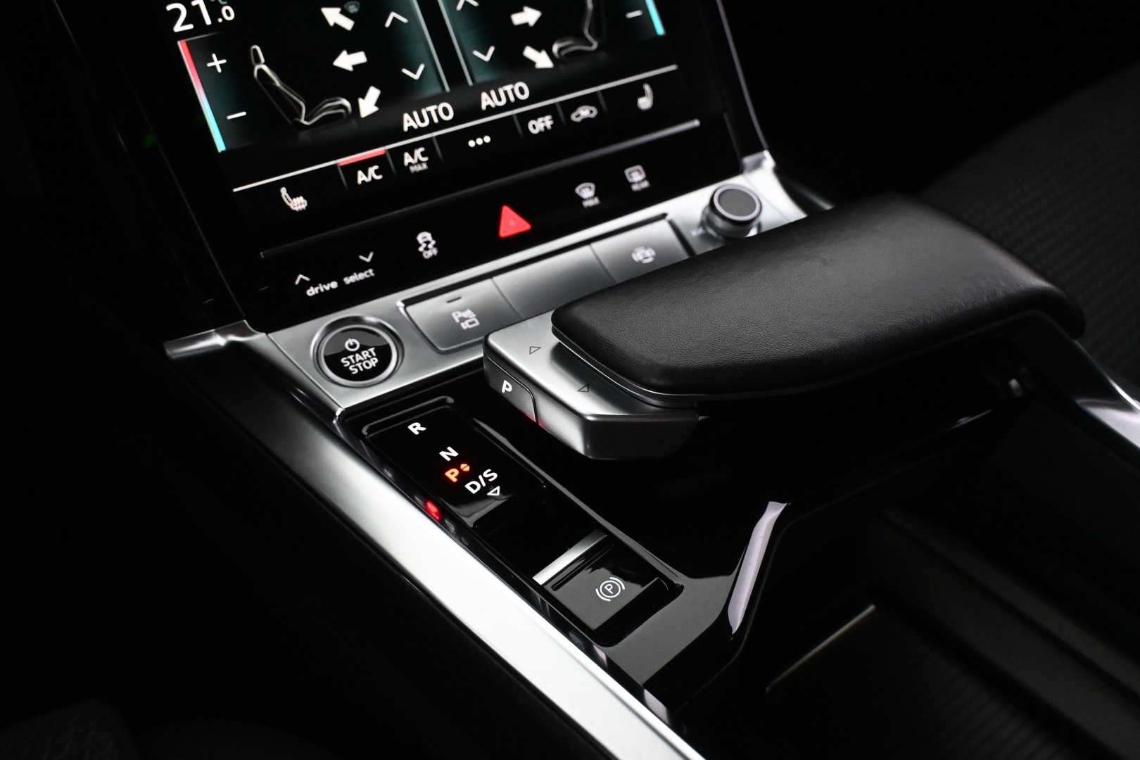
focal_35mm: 38
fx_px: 1187
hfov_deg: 51.3
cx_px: 570
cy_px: 380
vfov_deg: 35.5
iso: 5000
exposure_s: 1/60
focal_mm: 25
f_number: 4.2
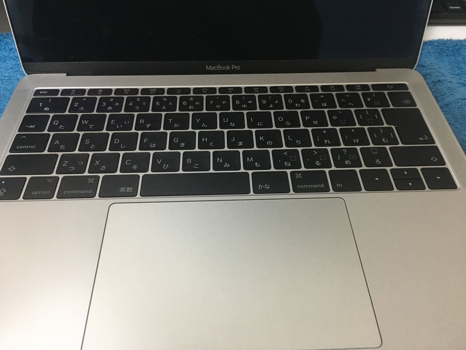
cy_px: 175
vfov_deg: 48.2
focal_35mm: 29
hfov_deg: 61.7
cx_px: 233
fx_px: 390
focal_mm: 4.15
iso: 100
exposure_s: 1/17
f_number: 2.2
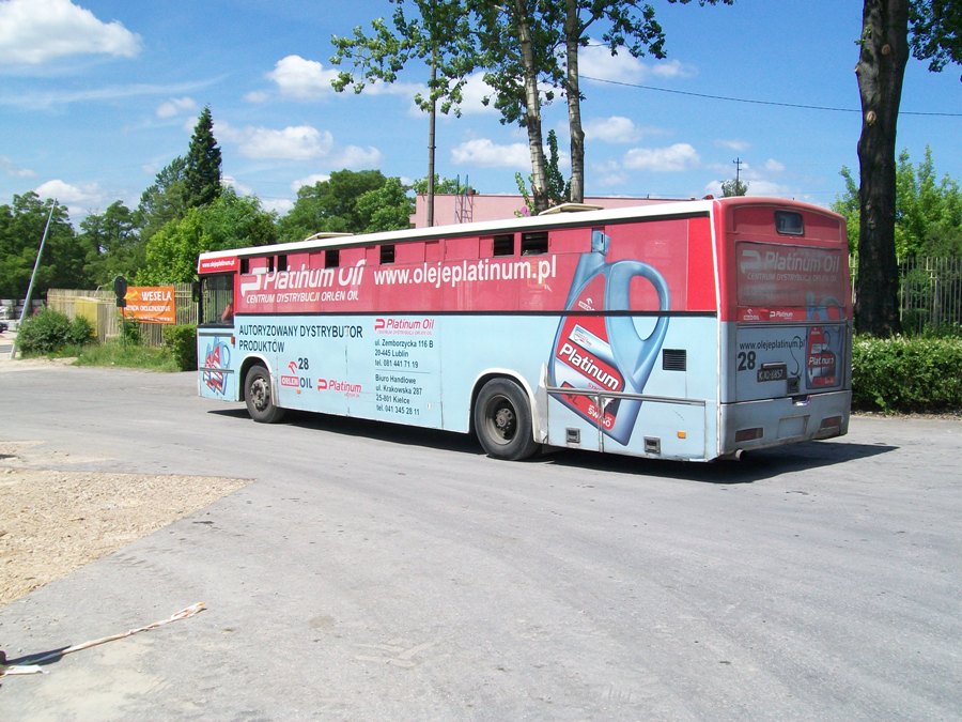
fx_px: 1000
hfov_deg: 51.4
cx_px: 481
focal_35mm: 36
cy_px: 361
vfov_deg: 39.7
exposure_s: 1/400
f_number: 4.8
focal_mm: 6
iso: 64
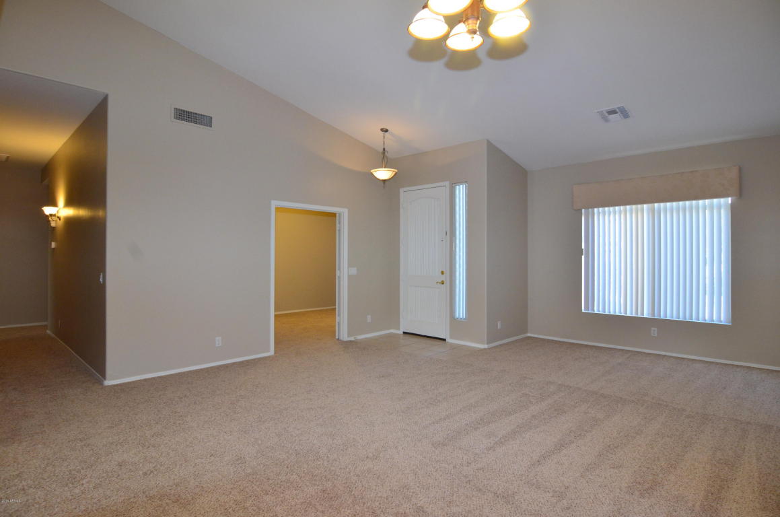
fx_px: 389
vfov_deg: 67.2
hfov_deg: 90.1
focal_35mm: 18
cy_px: 258
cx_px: 390
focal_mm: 12
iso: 1000
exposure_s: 1/40
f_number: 8
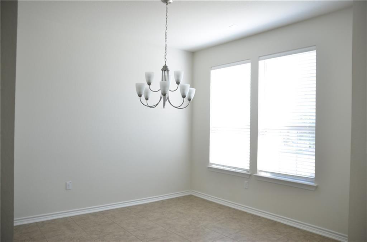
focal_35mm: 26
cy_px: 121
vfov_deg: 50.2
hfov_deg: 70.6
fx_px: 259
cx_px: 184
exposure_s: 1/40
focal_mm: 17
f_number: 2.8
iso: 100
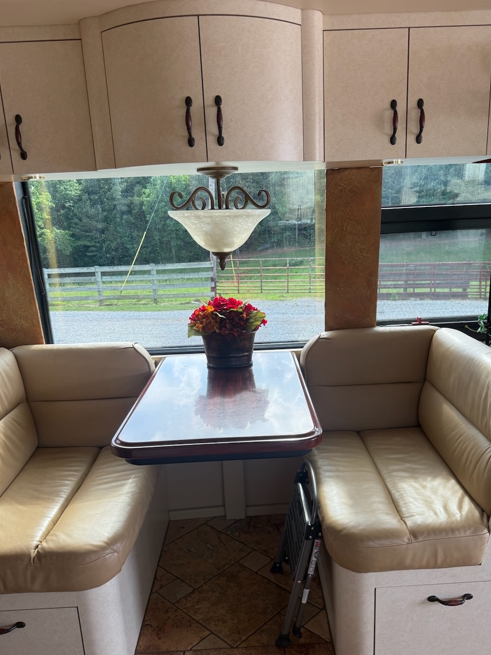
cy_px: 369
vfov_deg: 63.2
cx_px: 272
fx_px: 530
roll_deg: +2.2
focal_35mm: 28
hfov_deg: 49.6
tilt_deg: -15.2
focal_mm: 6.76
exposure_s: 1/121
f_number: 1.78
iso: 100
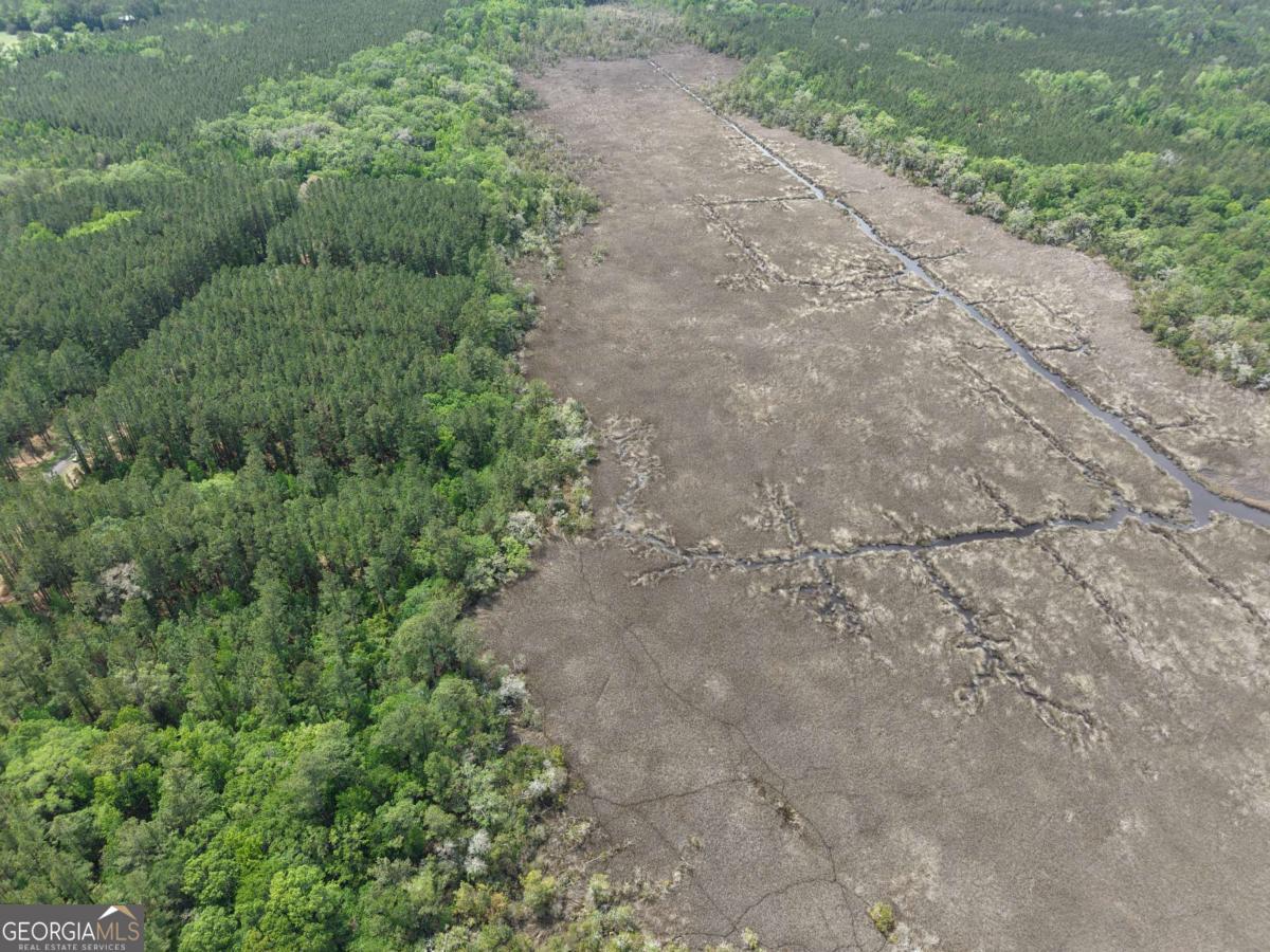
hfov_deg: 71.6
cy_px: 476
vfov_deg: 56.8
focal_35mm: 24
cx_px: 635
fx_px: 881
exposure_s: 1/1250
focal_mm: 8.67
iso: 100
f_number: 1.8
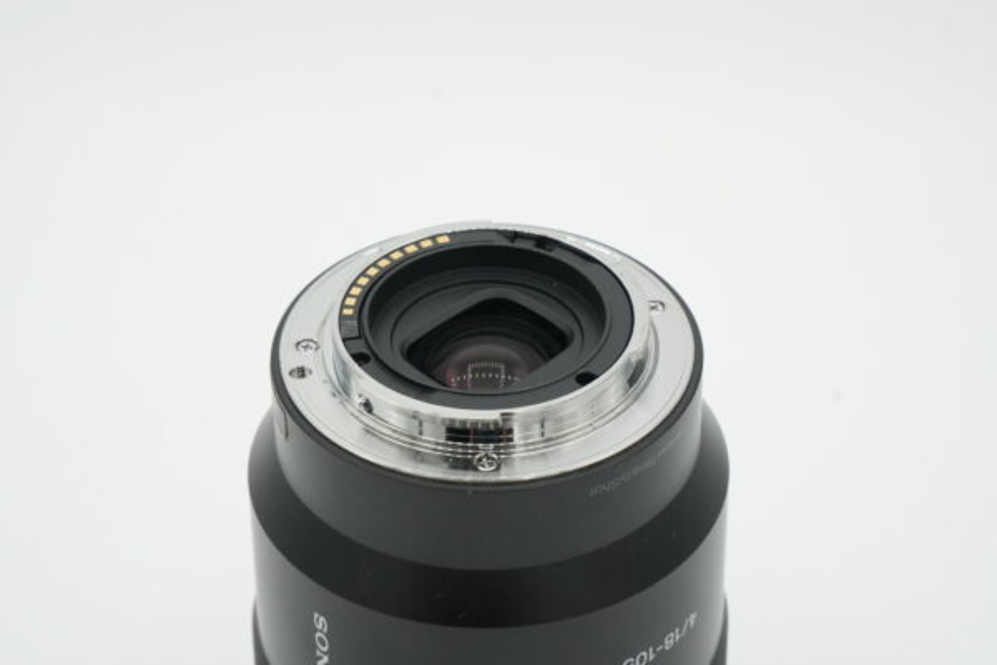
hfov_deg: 19.5
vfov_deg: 13.0
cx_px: 498
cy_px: 332
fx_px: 2908
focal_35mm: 105
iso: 1000
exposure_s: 1/320
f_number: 13
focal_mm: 70
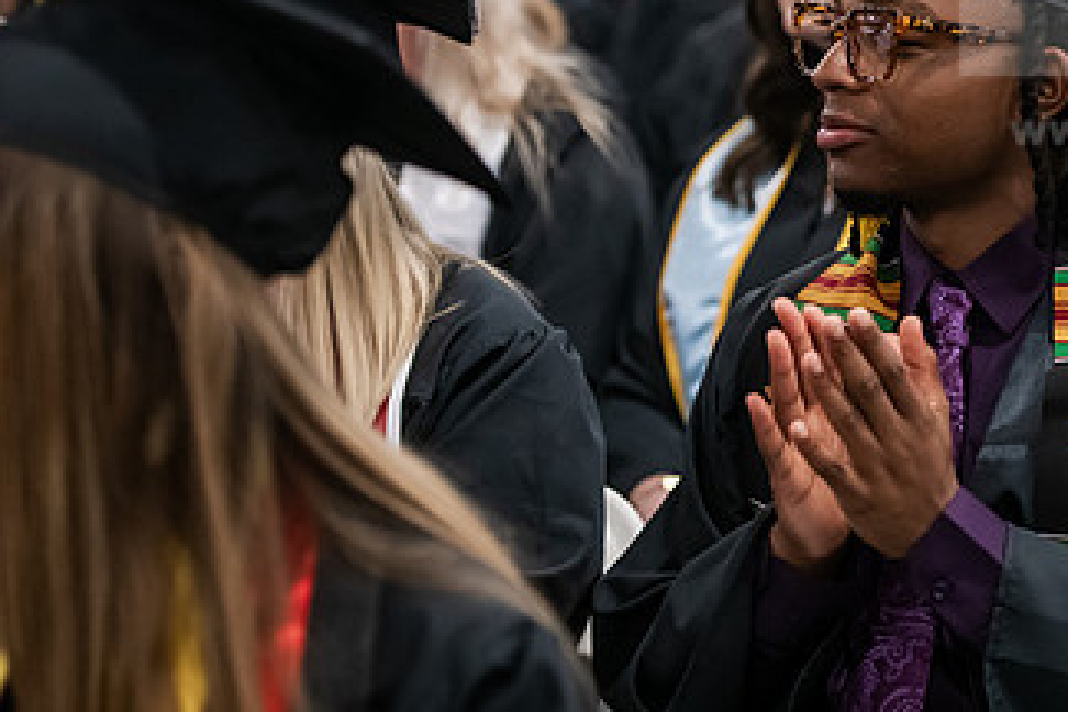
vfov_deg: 8.9
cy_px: 199
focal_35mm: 154
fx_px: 4568
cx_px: 860
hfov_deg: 13.3
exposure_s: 1/200
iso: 3200
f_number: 3.2
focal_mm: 86
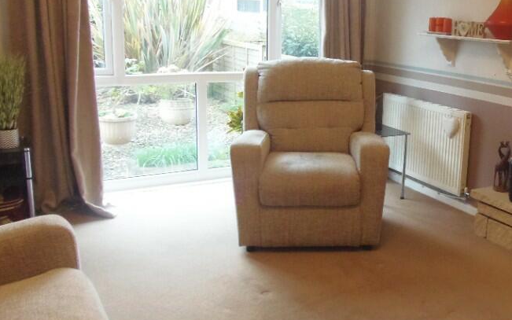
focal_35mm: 40
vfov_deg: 32.0
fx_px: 558
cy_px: 142
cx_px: 363
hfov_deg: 48.0
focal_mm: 4.3
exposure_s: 1/30
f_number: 2.9
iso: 500
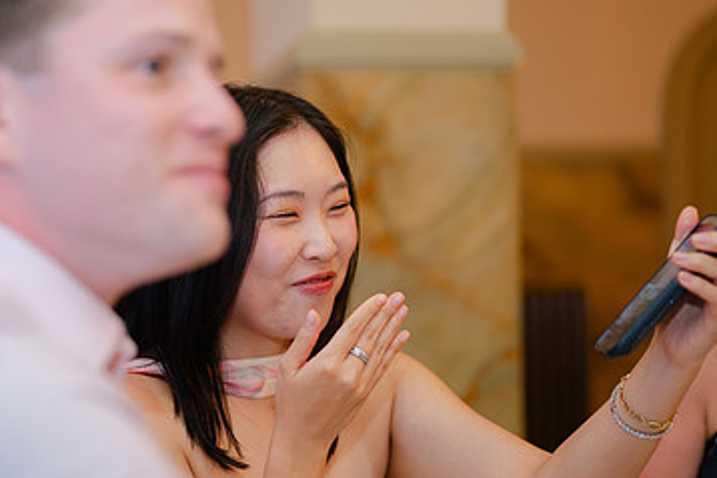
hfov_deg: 24.6
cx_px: 246
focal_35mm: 82
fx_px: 1634
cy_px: 221
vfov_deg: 16.7
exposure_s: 1/100
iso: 320
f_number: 1.8
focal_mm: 50
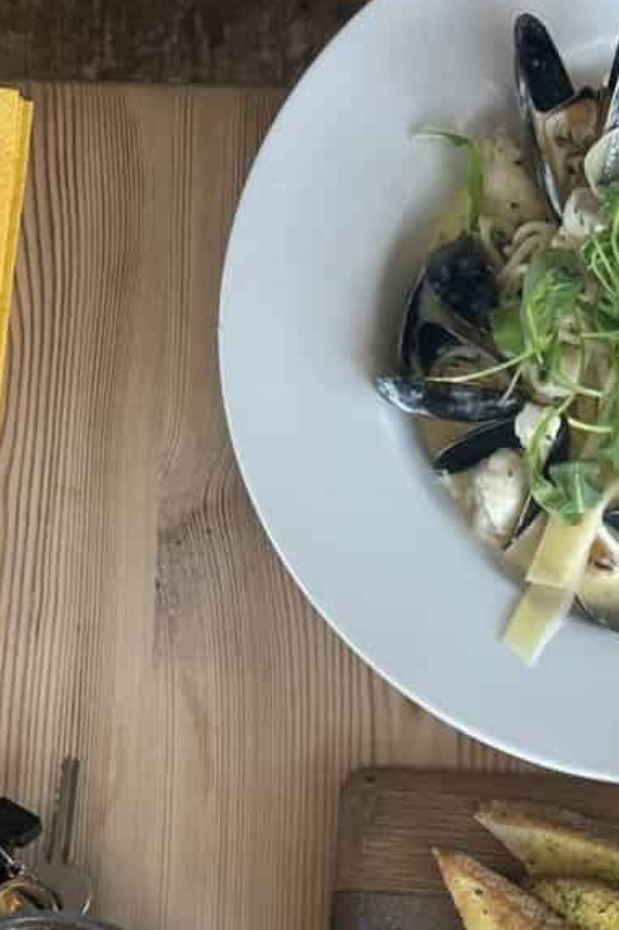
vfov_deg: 26.6
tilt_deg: -87.1
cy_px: 1021
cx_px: 702
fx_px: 1807
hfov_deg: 18.6
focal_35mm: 70
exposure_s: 1/337
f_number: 1.78
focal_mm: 6.86
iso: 80
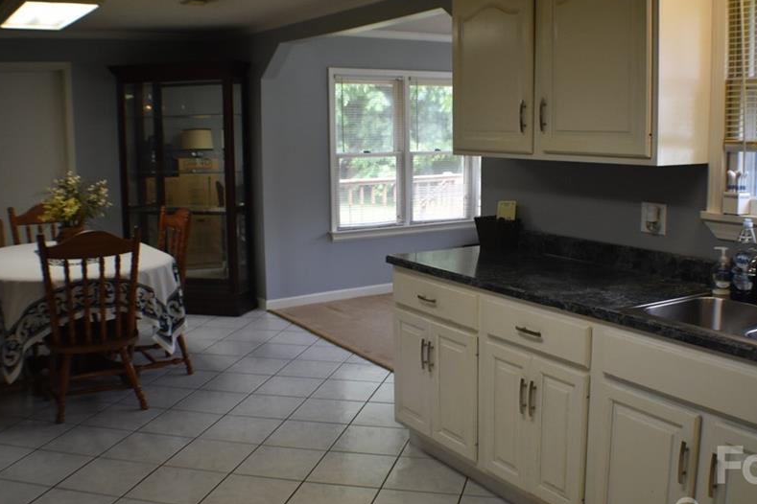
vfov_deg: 27.7
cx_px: 418
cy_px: 258
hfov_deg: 40.6
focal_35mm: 49
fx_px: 1023
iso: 800
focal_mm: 25
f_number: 4
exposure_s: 1/125
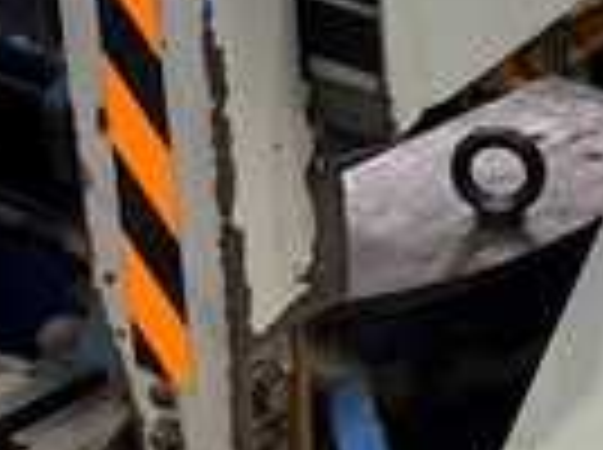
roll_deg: +0.8
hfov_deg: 14.4
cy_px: 108
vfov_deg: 11.0
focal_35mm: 134
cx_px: 648
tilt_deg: -24.7
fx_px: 2330
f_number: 1.8
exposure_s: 1/101
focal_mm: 3.99
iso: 80
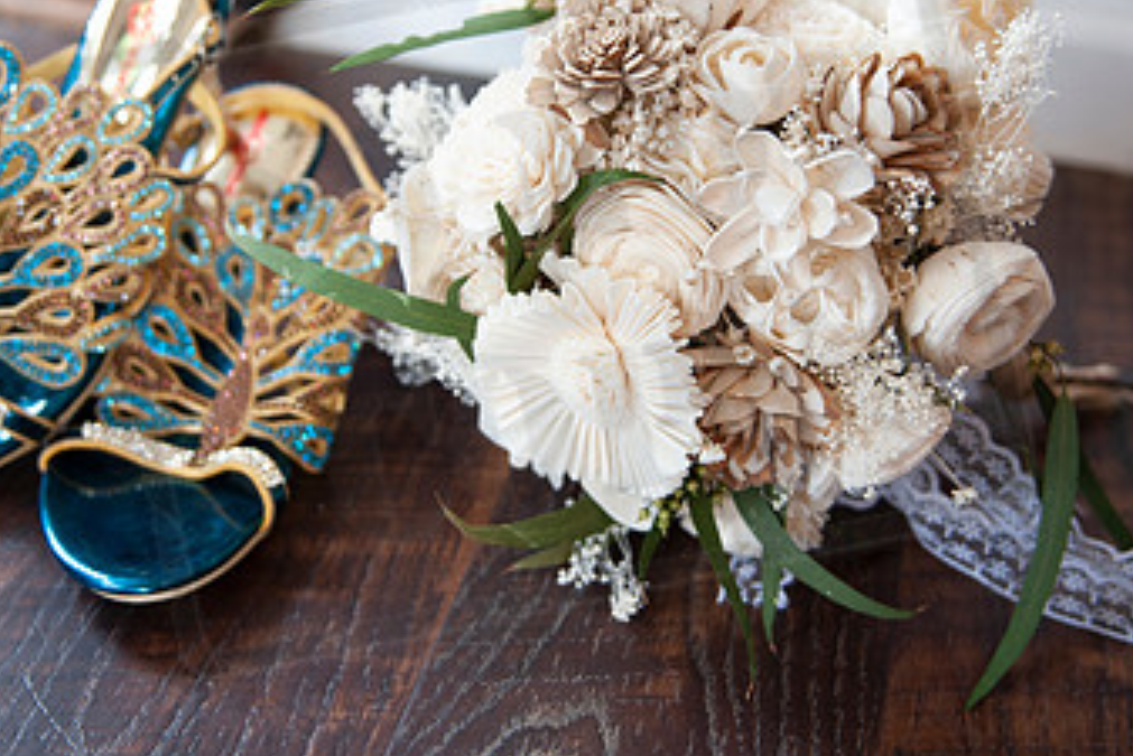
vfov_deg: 24.6
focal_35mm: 55
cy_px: 292
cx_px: 551
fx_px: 1732
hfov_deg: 36.2
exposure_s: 1/100
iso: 400
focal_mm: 32
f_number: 2.8
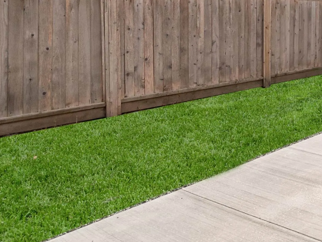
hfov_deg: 36.5
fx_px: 344
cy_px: 23
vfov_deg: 36.2
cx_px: 401
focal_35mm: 37
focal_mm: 10
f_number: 9
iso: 250
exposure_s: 1/500
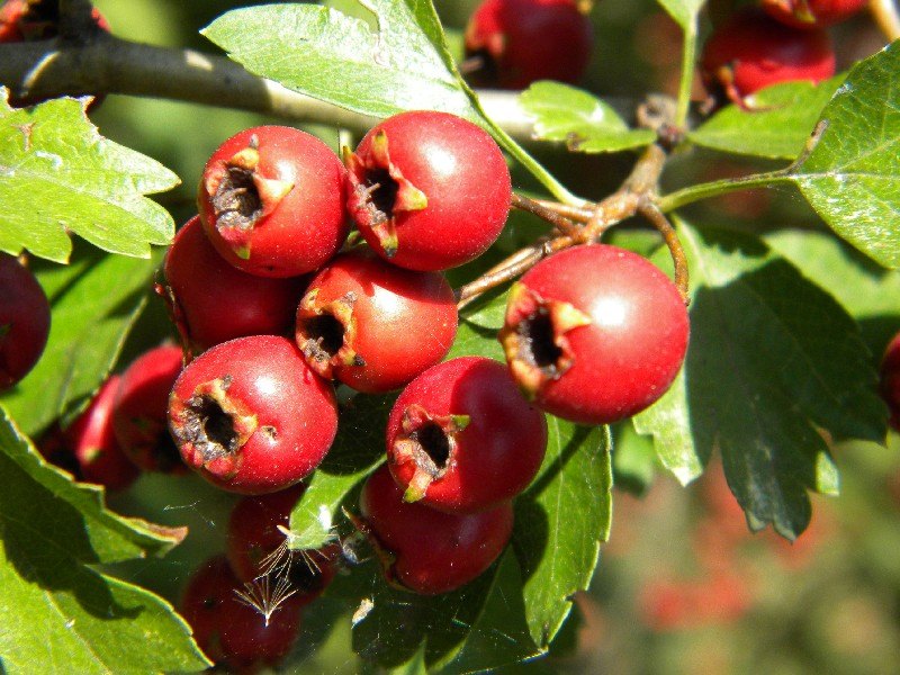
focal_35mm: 83
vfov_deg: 17.8
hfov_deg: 23.6
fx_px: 2158
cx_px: 450
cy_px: 338
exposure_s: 1/500
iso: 186
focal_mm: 15.1
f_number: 4.5
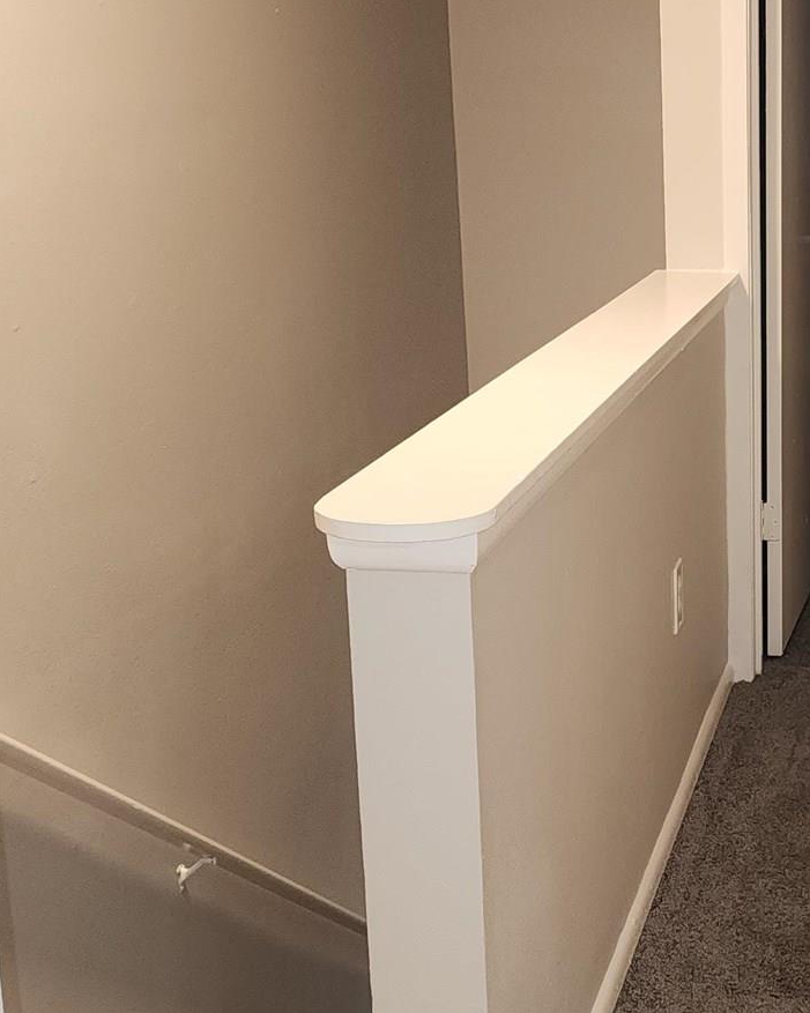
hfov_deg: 24.6
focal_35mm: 59
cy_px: 491
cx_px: 811
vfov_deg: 32.0
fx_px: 1769
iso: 100
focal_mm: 6.4
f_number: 1.8
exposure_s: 1/24
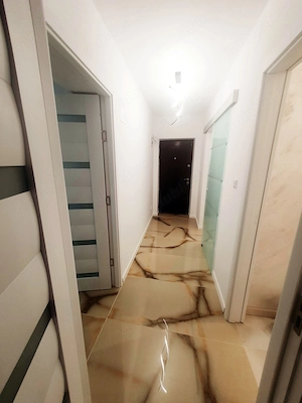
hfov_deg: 89.9
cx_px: 151
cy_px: 202
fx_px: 151
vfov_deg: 106.2
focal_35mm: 13
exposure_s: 1/50
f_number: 2.2
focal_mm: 1.8
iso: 125
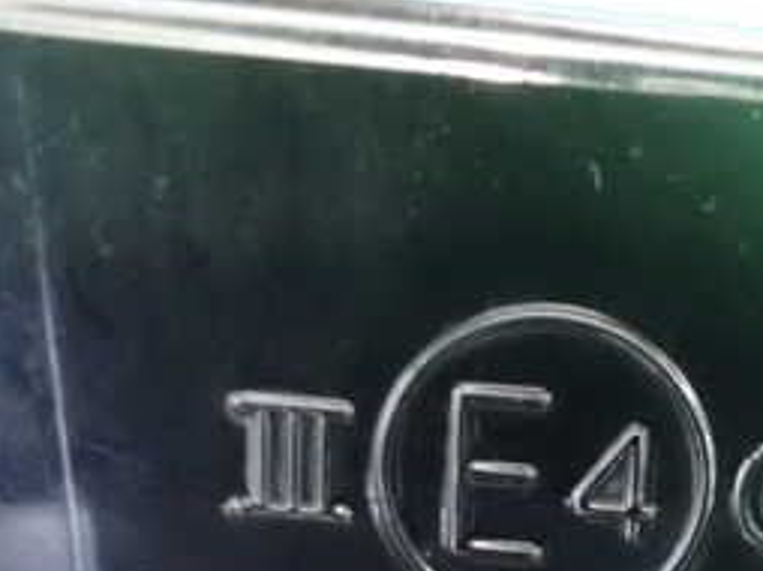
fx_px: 1563
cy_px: 559
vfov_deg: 20.1
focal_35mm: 71
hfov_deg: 25.9
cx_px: 775
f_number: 2.3
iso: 1600
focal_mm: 5.4
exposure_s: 1/30
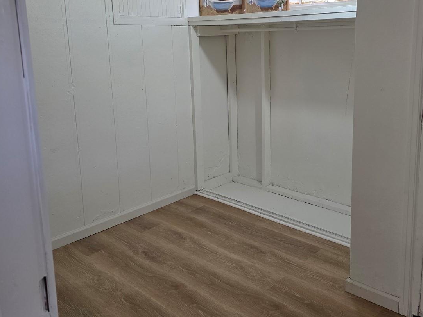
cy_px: 115
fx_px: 416
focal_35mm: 34
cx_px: 252
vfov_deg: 41.4
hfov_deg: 53.6
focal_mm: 6.3
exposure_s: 1/120
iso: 160
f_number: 1.7
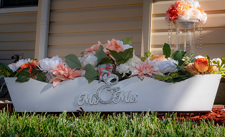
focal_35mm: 84
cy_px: 69
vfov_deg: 15.3
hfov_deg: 24.8
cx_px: 101
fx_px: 511
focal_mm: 38
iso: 400
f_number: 14
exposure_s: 1/250
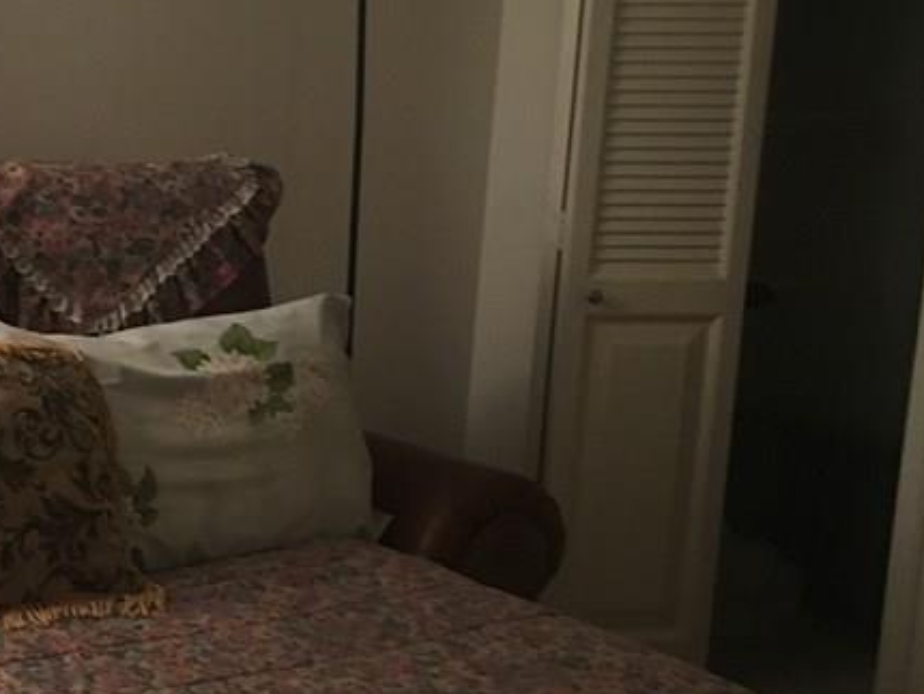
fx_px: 1843
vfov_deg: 21.3
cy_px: 413
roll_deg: -2.4
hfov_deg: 26.0
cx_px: -99
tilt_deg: -10.4
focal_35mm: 69
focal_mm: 4.15
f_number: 2.2
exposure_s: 1/20
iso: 200
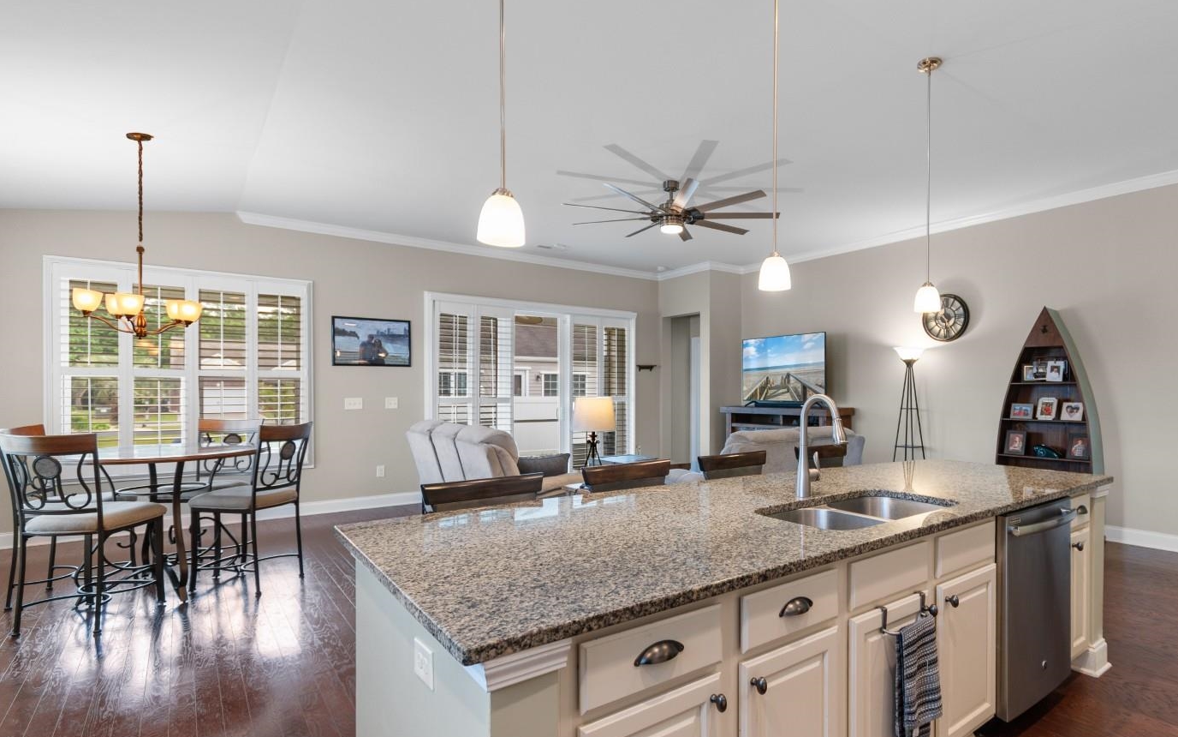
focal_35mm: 18
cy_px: 376
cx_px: 693
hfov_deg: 90.2
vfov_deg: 65.0
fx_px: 578
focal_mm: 10
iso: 100
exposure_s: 1/10
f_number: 4.5
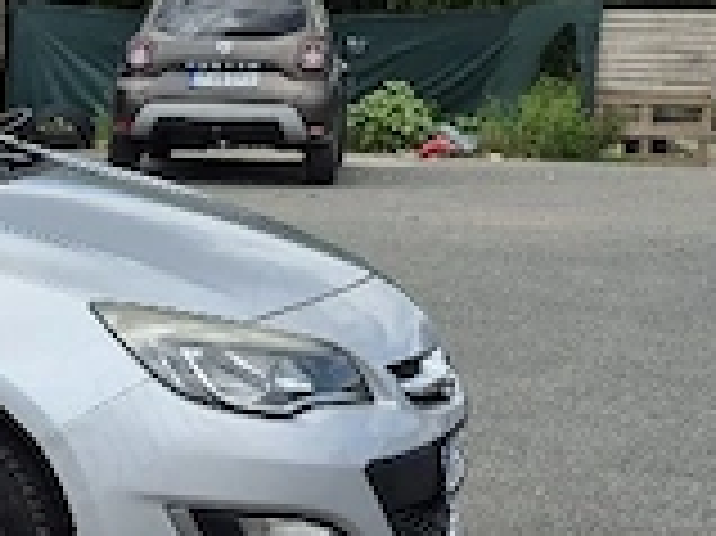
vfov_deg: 16.8
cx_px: -342
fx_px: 1798
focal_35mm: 87
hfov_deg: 19.7
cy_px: 419
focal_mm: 5.4
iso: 25
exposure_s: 1/1667
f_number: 1.8
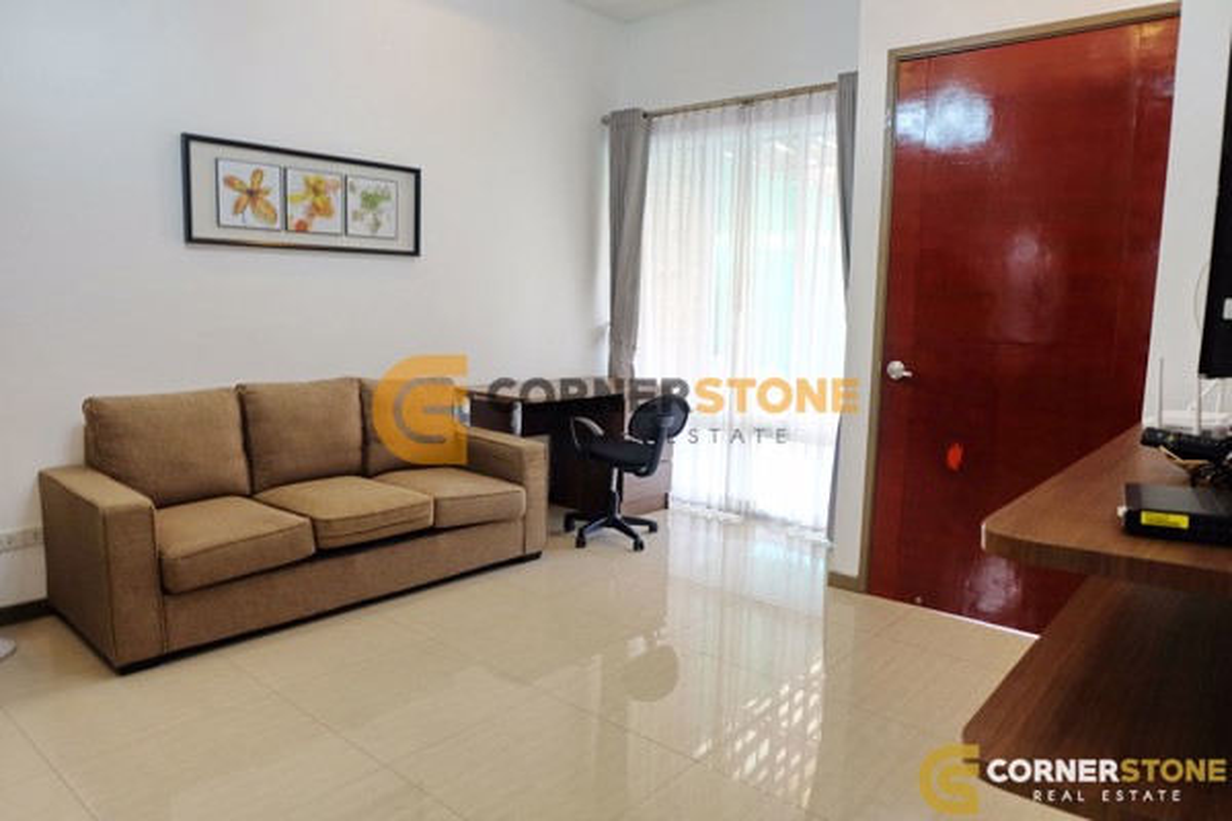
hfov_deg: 73.7
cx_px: 616
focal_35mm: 24
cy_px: 410
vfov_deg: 53.1
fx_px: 821
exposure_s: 1/10
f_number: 3.5
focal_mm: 16
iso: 200
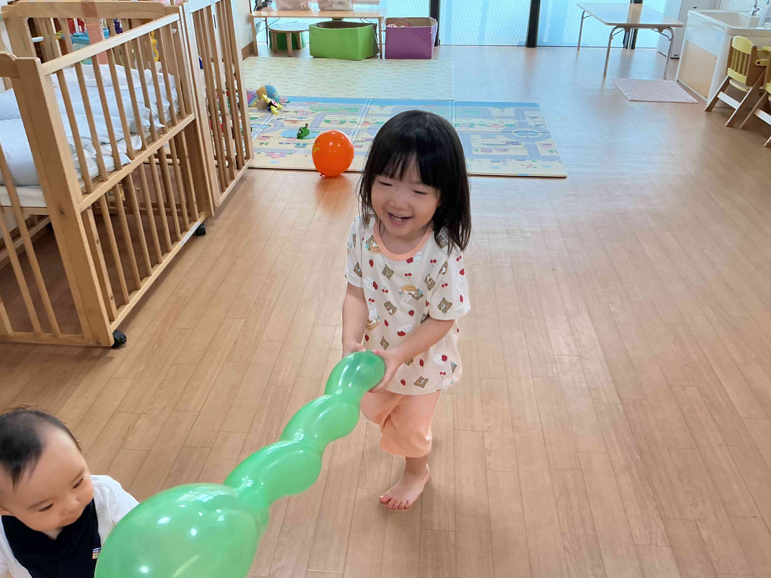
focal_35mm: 29
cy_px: 289
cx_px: 386
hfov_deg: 61.7
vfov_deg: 48.2
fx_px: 646
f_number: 1.8
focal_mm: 3
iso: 40
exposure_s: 1/120
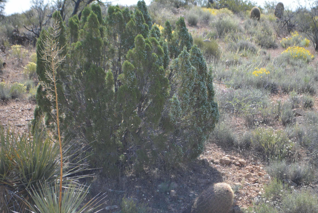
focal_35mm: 90
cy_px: 108
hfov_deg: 22.7
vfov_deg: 15.3
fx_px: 792
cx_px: 170
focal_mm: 55
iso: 560
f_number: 5.6
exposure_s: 1/1000
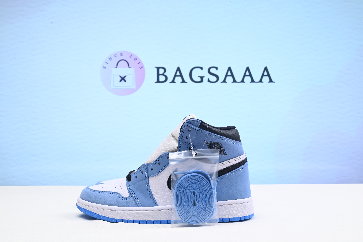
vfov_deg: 32.7
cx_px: 182
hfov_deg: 47.4
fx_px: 414
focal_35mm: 41
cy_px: 121
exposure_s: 1/2
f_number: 16
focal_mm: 41
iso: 100
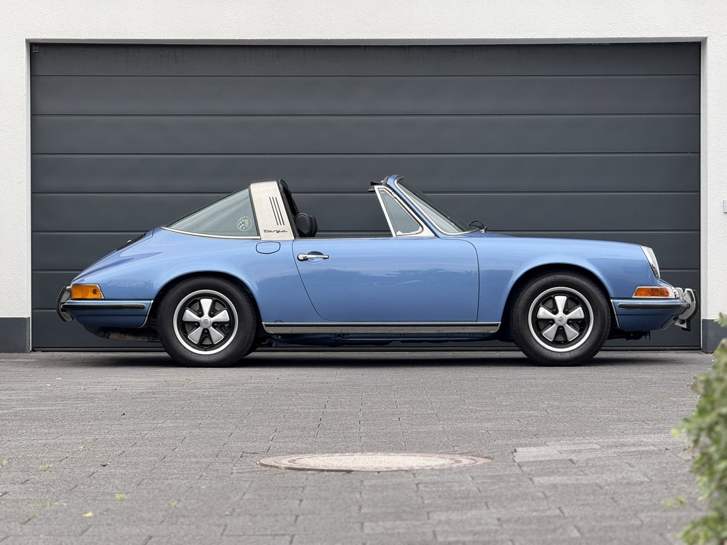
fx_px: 2520
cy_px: 272
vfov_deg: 12.3
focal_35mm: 120
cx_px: 364
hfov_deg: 16.4
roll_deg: +0.0
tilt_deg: +0.1
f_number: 2.8
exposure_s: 1/222
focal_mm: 15.66
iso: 64
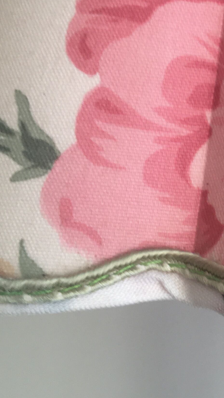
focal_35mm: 77
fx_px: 813
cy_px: 128
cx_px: 310
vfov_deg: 27.3
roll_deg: +1.1
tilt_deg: -8.6
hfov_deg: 14.8
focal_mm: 4.15
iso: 32
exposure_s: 1/33
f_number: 2.2
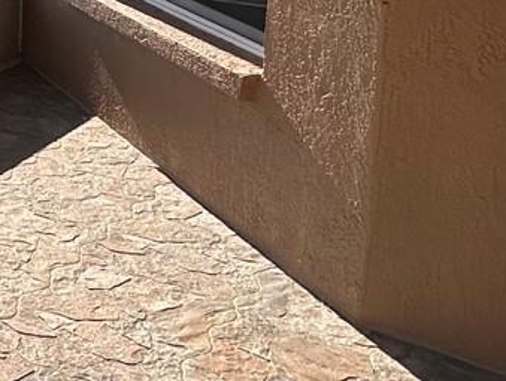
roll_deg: +0.2
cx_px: -396
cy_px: -133
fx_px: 966
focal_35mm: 66
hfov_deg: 20.8
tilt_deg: -5.5
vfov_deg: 20.2
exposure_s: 1/1125
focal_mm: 2.22
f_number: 2.2
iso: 40
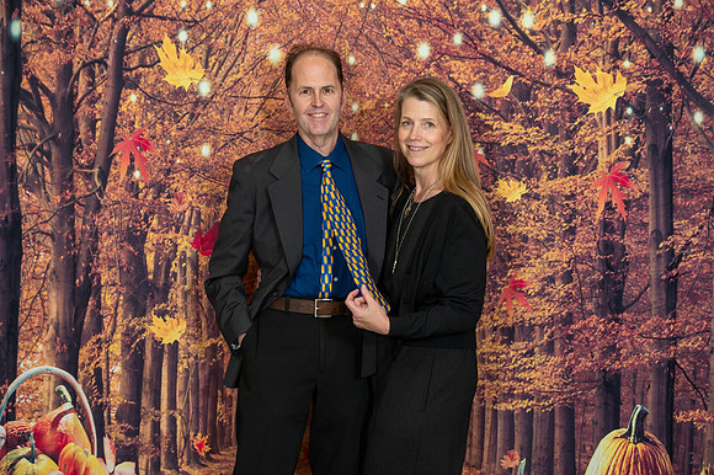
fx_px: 1269
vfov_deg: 21.2
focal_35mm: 64
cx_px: 357
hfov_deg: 31.4
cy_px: 238
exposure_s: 1/80
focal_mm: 64
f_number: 5.6
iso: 800
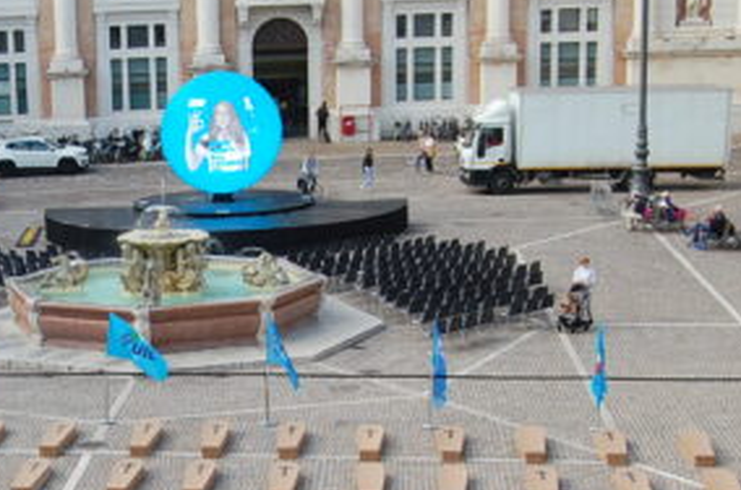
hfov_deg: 24.2
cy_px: 373
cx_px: 37
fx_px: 1664
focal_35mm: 81
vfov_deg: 16.7
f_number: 6.3
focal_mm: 22
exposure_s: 1/160
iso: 200
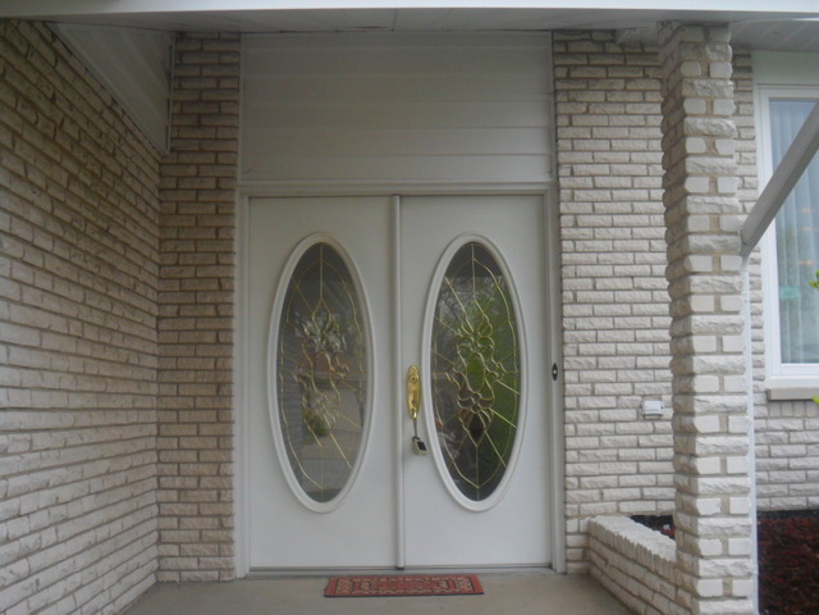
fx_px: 1041
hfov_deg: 42.9
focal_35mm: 44
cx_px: 410
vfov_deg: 32.9
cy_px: 308
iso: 100
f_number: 4.5
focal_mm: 7.8
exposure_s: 1/90
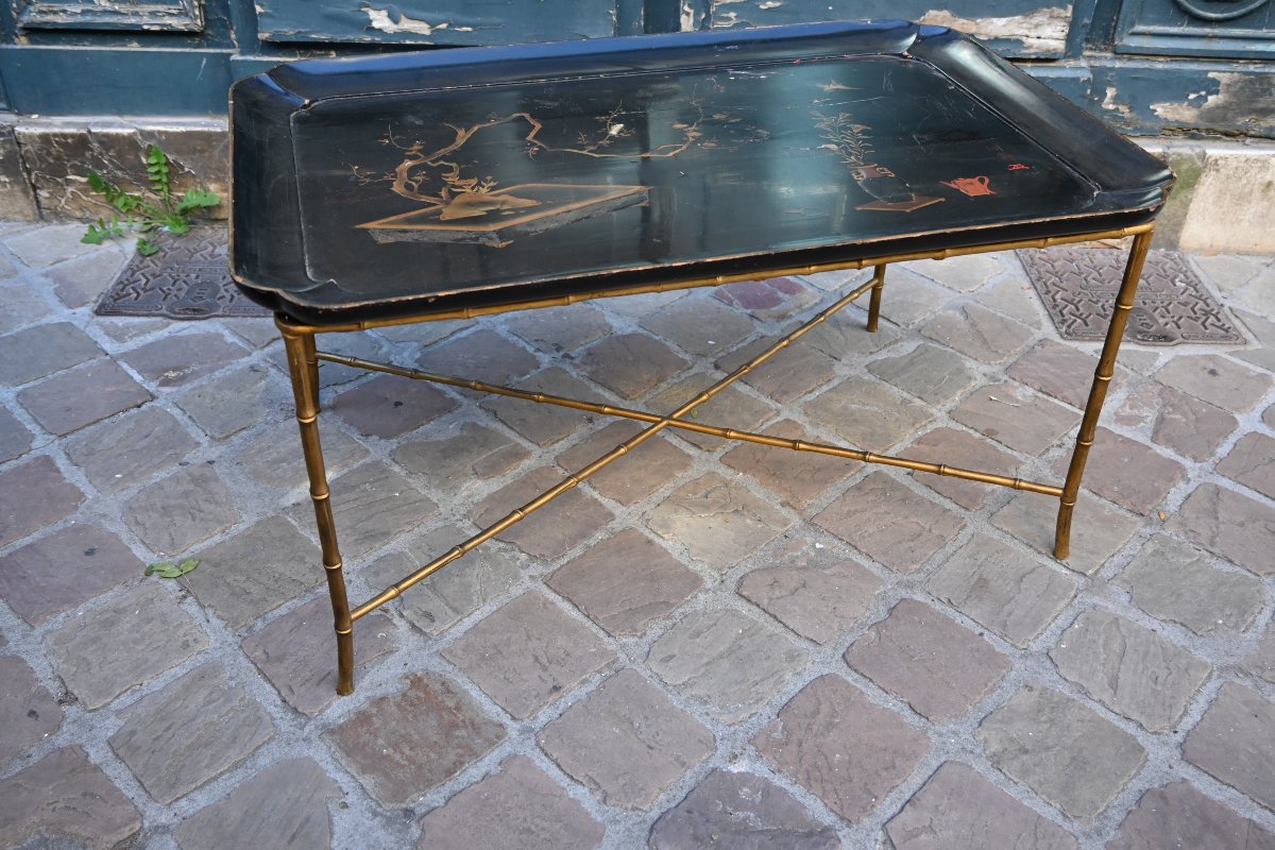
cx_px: 638
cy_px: 425
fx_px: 1169
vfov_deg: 40.0
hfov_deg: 57.2
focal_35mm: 33
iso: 400
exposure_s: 1/160
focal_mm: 22
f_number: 3.5
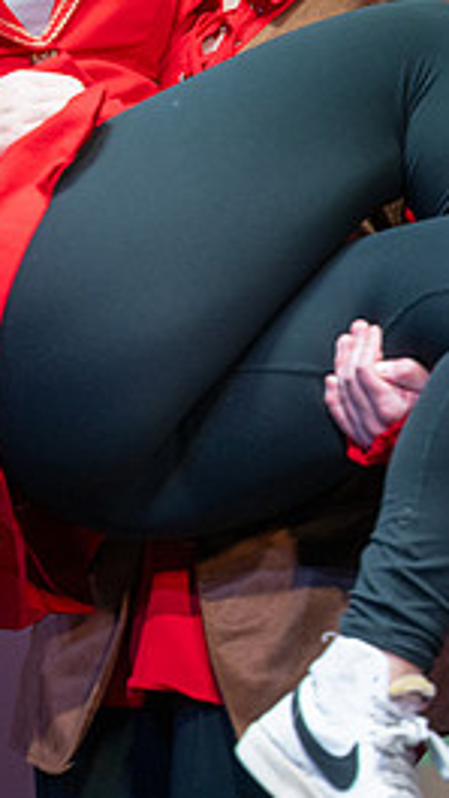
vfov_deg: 4.7
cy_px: 150
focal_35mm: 460
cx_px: 203
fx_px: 9739
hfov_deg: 2.6
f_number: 2.8
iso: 400
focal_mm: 160
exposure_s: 1/320
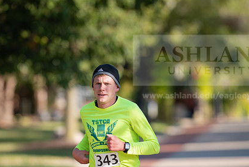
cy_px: 108
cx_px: 115
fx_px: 2920
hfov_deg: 4.9
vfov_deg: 3.3
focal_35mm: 422
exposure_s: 1/800
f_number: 4
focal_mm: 300
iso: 200
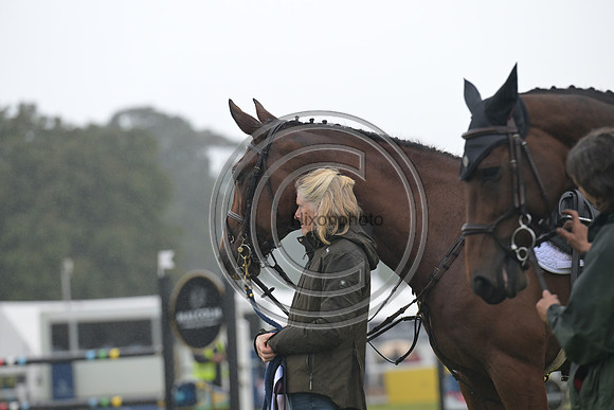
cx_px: 307
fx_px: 3412
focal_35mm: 200
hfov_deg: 10.3
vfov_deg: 6.9
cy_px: 205
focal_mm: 200
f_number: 4.5
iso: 1100
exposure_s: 1/1250
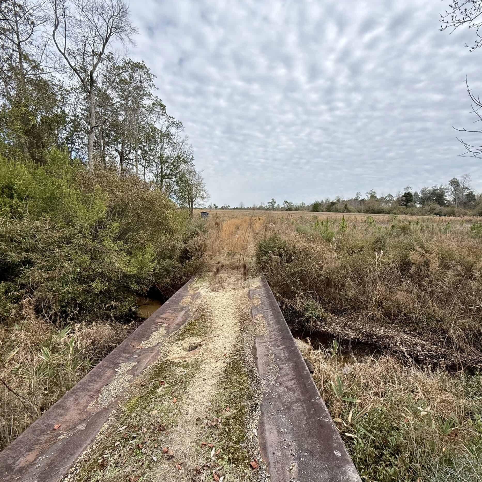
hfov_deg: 83.7
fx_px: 268
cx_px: 265
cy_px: 247
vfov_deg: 84.0
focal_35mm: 17
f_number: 2.2
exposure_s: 1/1145
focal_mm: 2.22
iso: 50
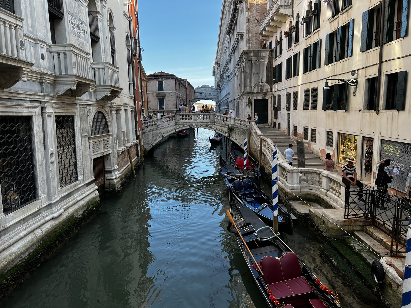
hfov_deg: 67.3
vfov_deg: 53.1
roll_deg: +1.2
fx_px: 309
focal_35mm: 26
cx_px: 206
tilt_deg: -8.4
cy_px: 154
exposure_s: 1/674
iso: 50
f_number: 1.5
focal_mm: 5.7
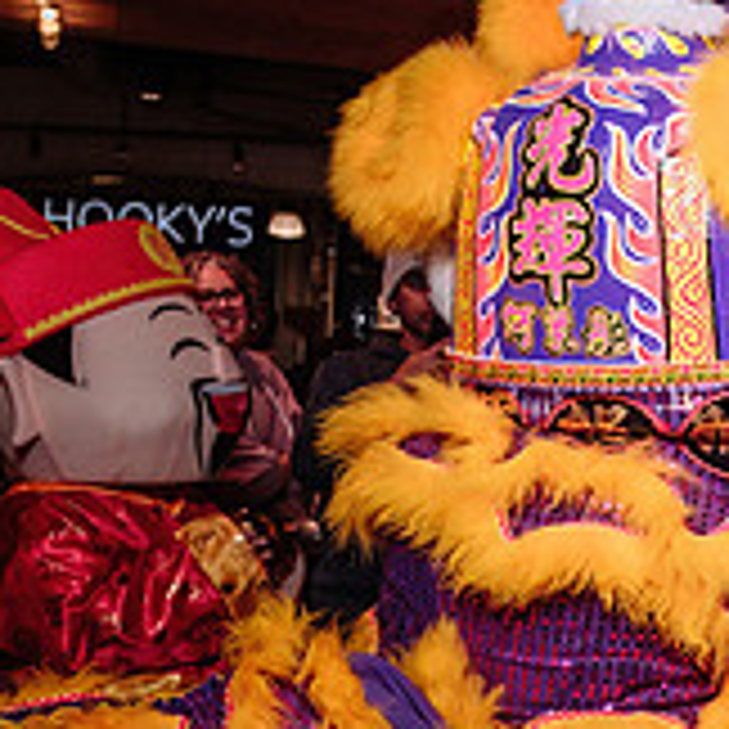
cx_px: 1107
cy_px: 434
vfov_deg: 23.6
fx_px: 1739
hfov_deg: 20.2
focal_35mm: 73
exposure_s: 1/160
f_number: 2.8
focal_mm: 16
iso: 125
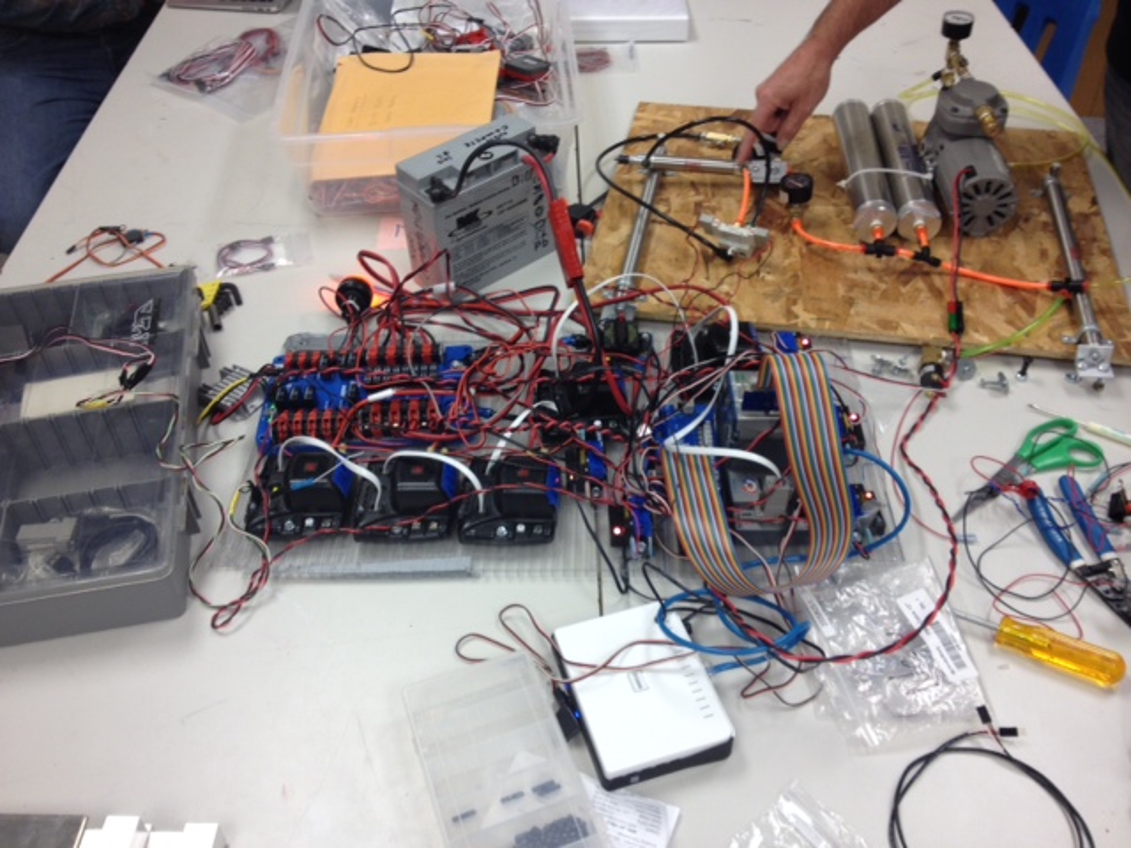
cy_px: 424
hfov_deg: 52.6
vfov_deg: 40.7
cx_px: 566
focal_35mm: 35
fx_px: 1144
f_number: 2.4
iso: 50
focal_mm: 4.28
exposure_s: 1/30
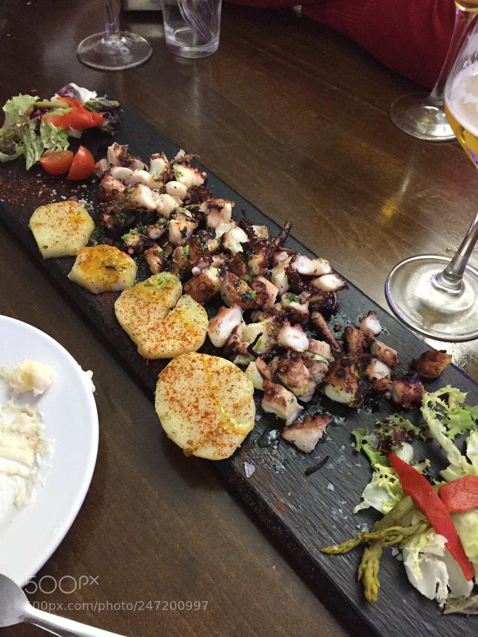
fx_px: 534
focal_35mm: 29
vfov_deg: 61.7
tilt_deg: -53.1
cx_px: 239
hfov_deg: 48.2
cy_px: 318
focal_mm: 4.15
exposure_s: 1/25
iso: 320
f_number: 2.2
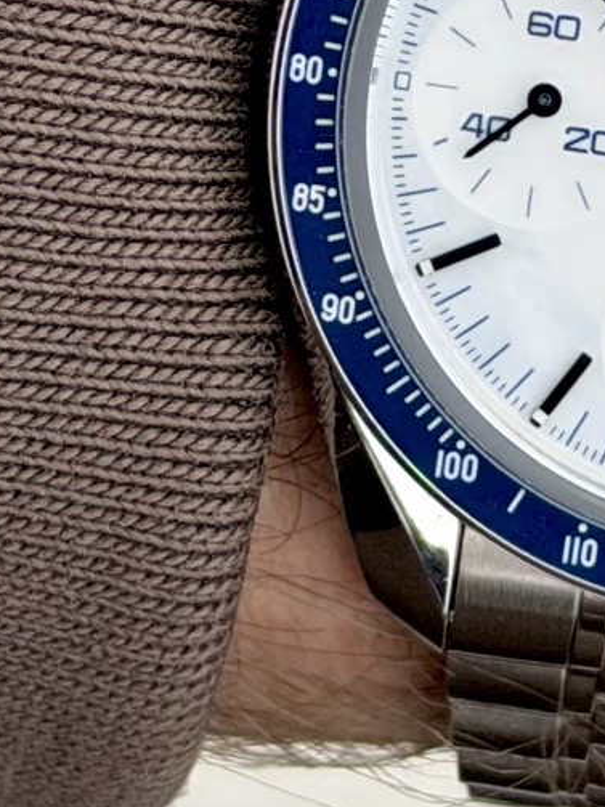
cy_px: 401
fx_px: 4453
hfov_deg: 7.7
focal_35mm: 191
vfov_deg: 10.4
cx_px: 748
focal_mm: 6.76
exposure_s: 1/2342
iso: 64
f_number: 1.78
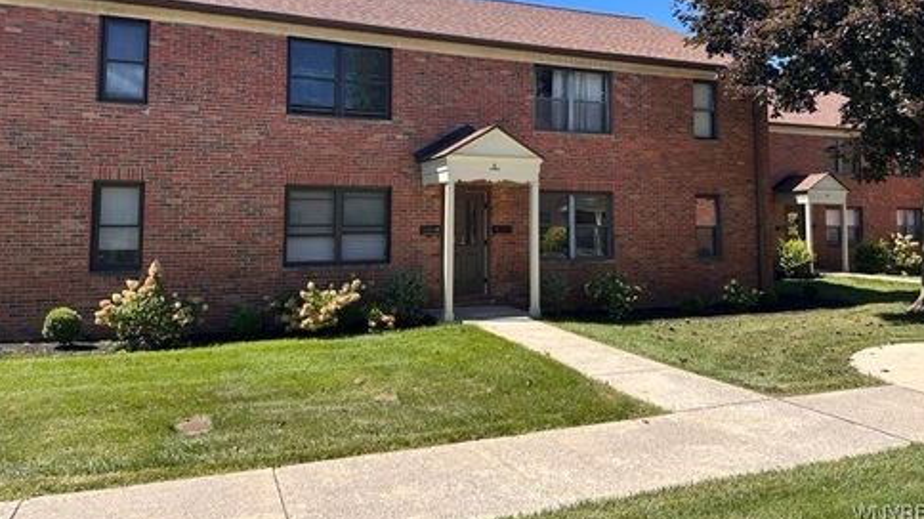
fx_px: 661
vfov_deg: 42.3
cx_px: 473
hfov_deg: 69.9
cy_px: 171
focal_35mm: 27
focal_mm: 6.86
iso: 80
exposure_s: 1/1664
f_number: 1.78
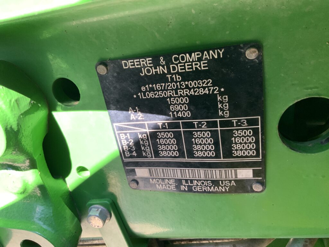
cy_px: 124
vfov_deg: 48.2
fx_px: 276
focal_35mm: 29
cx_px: 164
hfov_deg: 61.7
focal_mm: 3
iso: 50
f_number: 1.8
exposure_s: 1/122
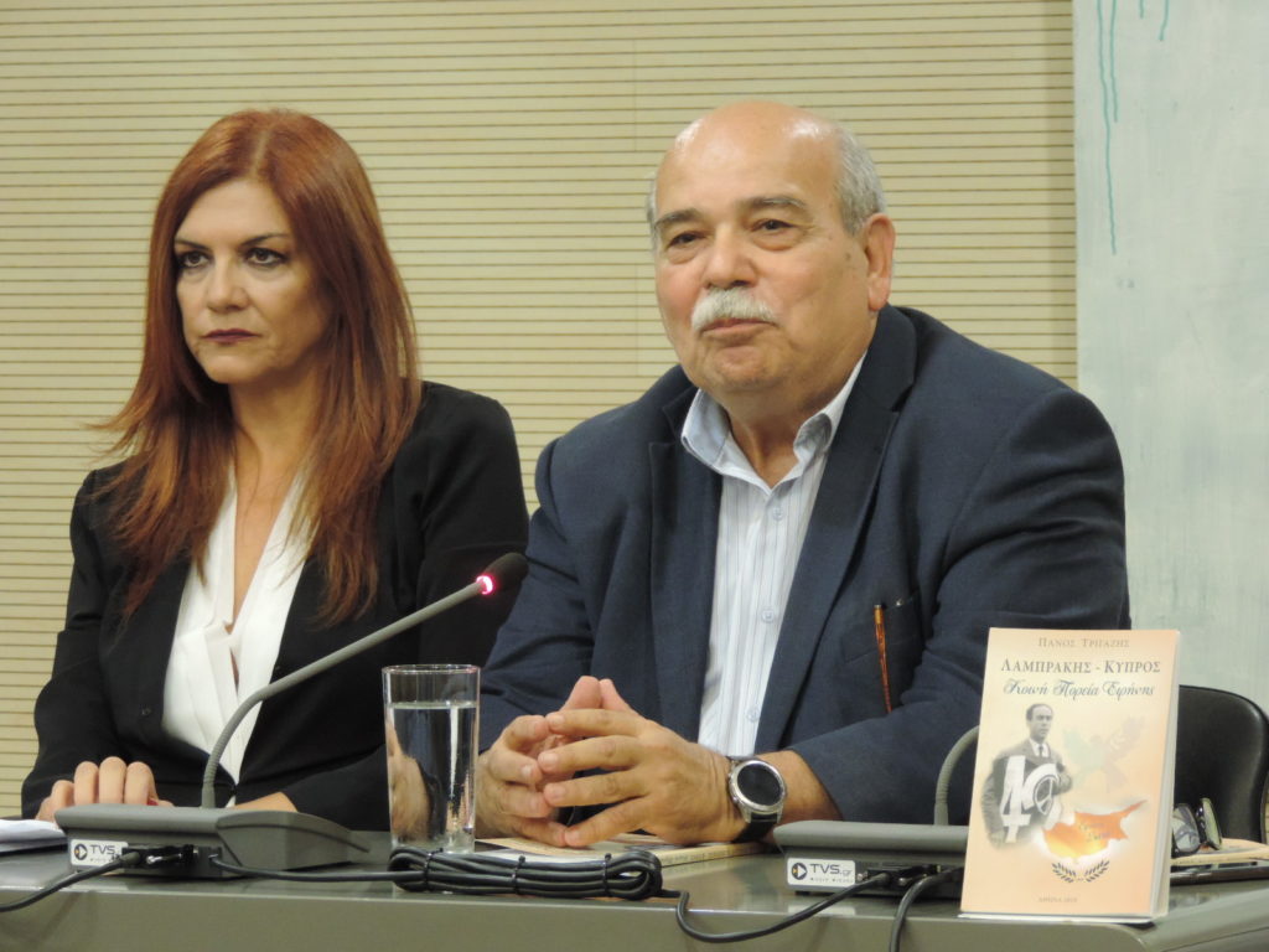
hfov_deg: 9.9
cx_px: 634
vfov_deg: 7.4
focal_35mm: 200
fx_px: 7332
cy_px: 476
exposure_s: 1/15
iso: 800
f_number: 4.6
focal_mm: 35.6
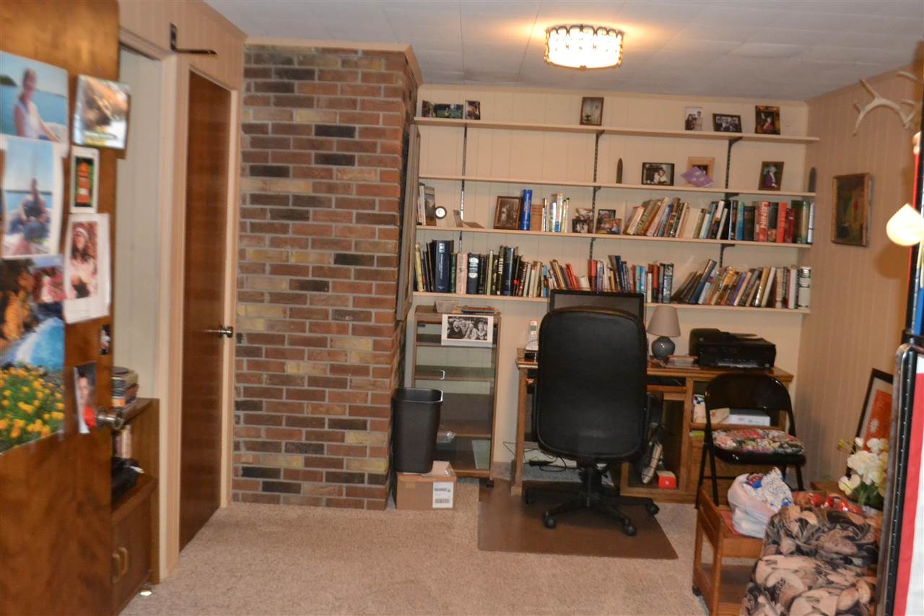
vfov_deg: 36.9
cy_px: 308
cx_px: 462
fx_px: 924
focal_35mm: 36
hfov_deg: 53.1
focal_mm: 24
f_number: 4
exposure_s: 1/60
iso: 3200
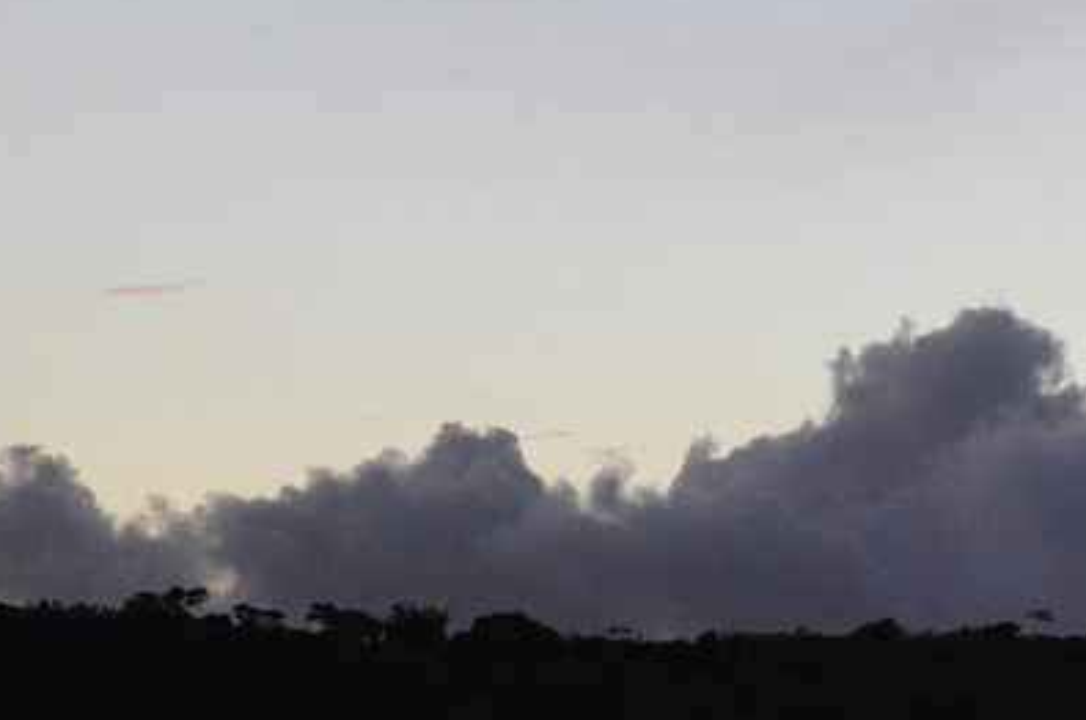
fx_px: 6957
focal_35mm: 231
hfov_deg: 8.7
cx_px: 1790
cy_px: 694
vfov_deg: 5.9
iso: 400
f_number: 4.5
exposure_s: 1/100
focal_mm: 38
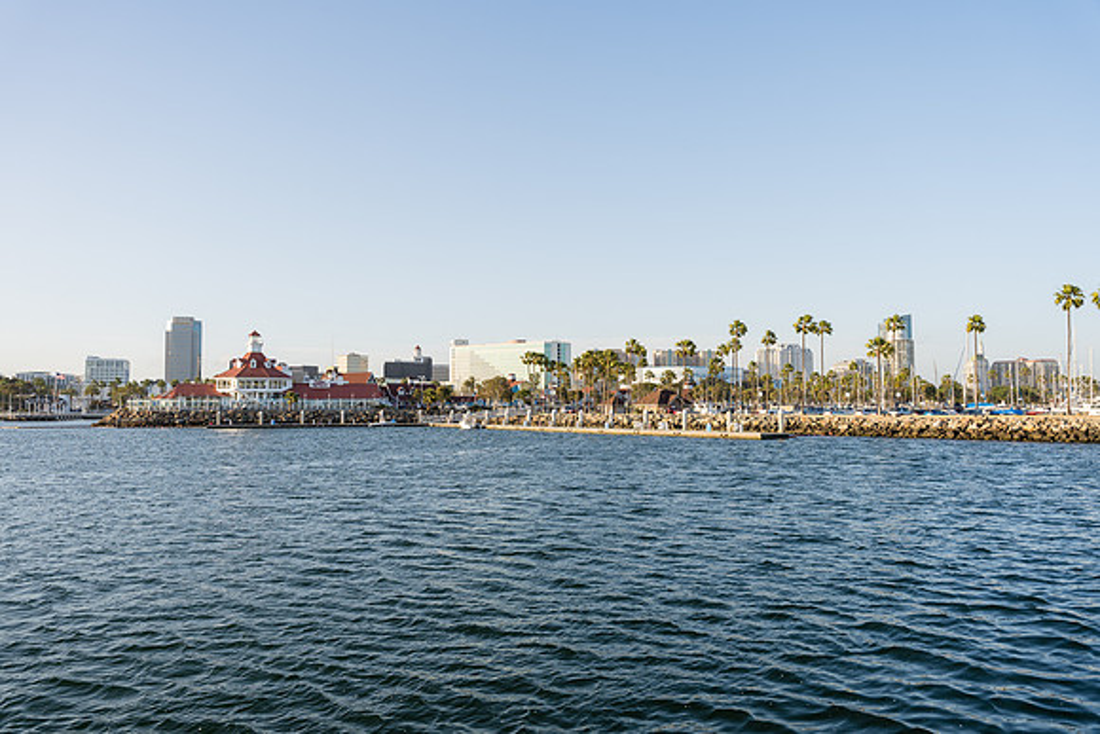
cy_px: 367
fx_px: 865
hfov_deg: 64.9
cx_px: 550
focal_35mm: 28
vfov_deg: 46.0
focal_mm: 28.3
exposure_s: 1/250
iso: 100
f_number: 5
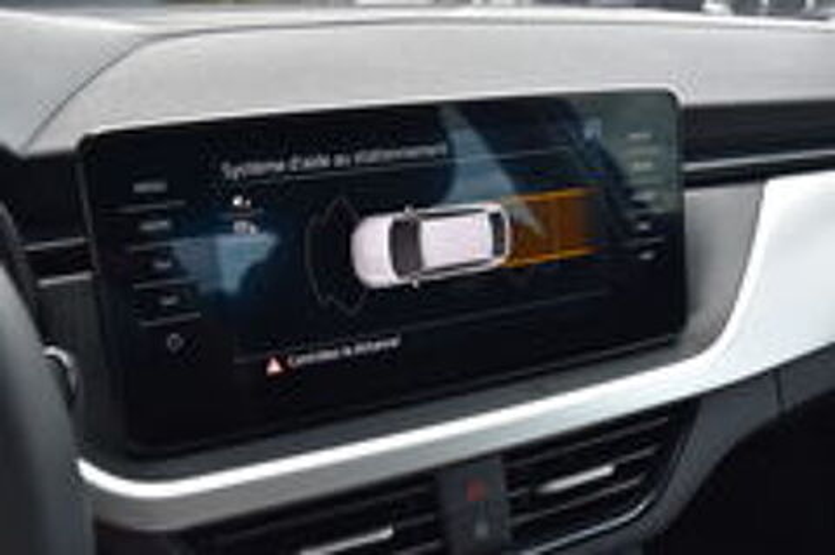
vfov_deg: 38.3
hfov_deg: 55.2
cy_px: 278
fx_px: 799
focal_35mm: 34
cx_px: 418
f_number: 6.3
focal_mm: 23
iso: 400
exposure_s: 1/160
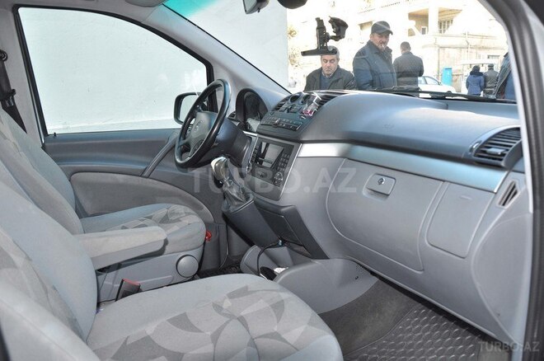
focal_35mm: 27
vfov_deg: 47.8
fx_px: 407
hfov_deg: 67.5
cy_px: 180
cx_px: 272
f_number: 3.5
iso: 400
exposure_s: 1/160
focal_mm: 18
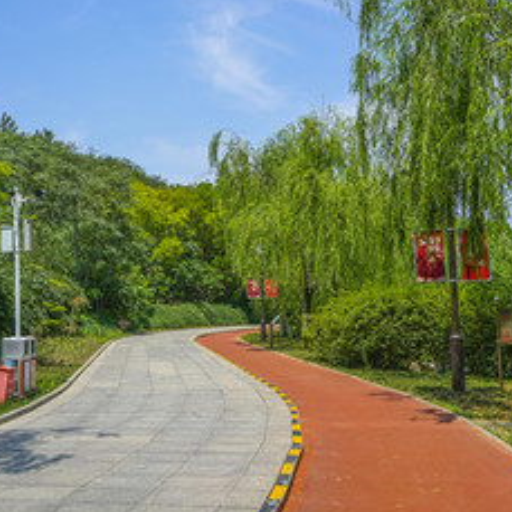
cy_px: 219
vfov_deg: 32.7
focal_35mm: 52
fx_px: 870
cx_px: 199
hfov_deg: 32.7
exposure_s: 1/320
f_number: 9
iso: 100
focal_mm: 35
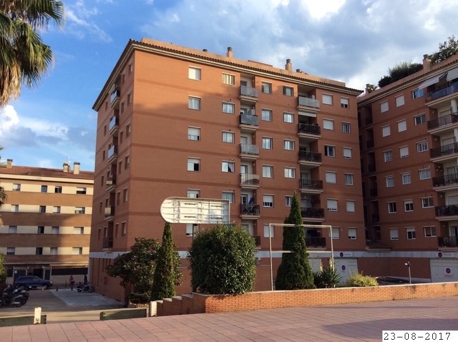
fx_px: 436
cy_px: 171
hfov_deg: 55.4
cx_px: 229
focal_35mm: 33
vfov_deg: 42.8
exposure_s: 1/440
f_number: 2.4
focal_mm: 3.3
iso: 32
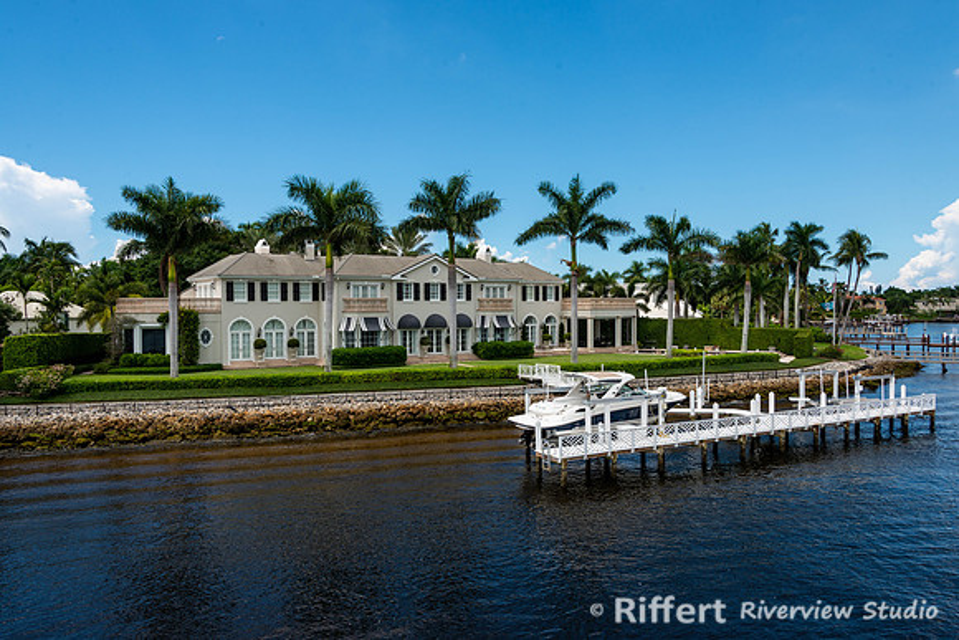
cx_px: 480
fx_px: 751
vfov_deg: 46.2
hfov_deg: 65.1
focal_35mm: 28
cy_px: 320
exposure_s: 1/160
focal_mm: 28
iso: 100
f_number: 11
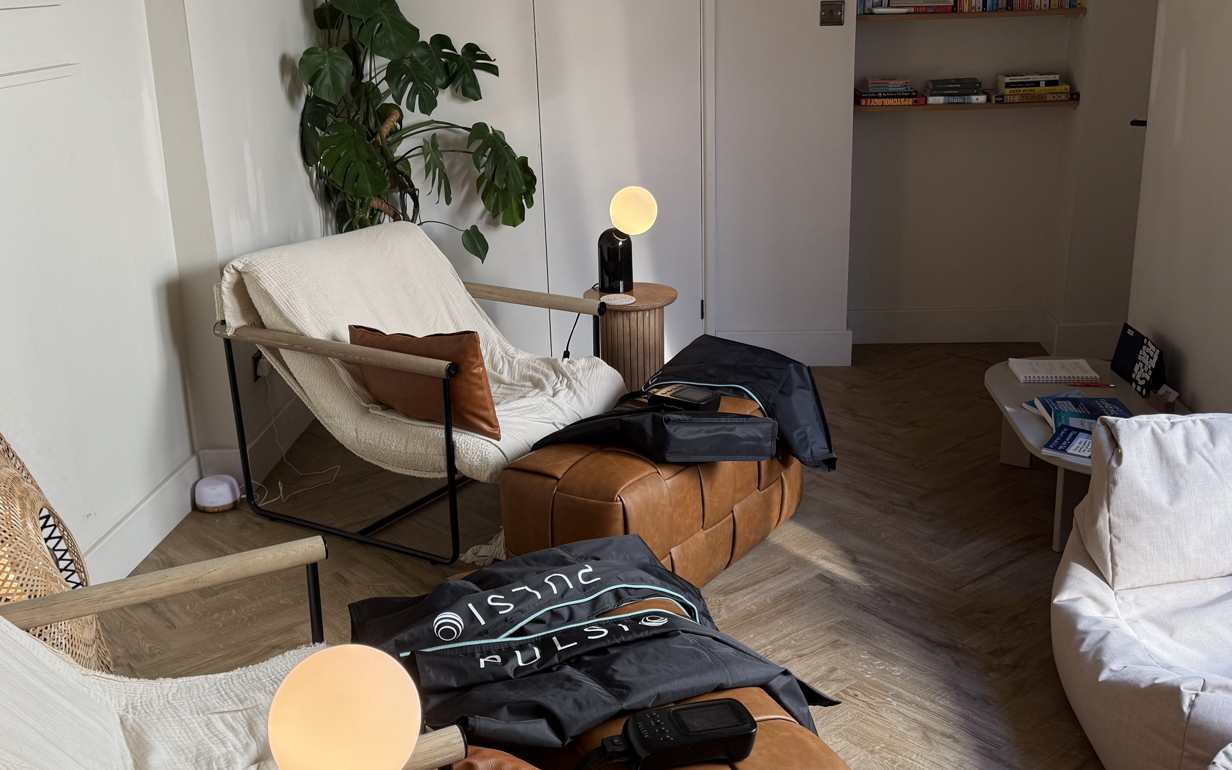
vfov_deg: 33.6
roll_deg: +2.7
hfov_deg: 51.5
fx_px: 1276
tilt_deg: -22.2
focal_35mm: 38
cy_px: 406
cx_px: 638
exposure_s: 1/100
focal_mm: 6.76
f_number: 1.78
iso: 100
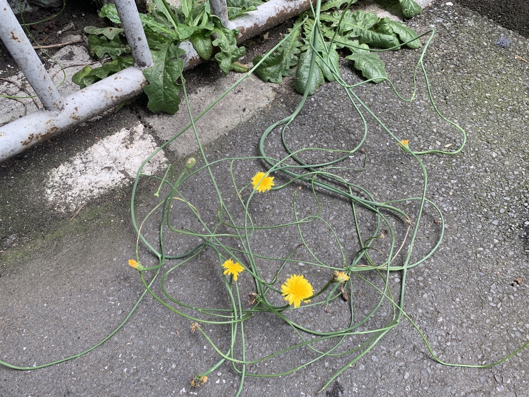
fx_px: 397
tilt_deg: -56.0
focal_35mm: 26
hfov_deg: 67.3
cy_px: 198
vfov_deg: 53.1
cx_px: 264
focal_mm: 4.25
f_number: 1.8
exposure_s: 1/157
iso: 25
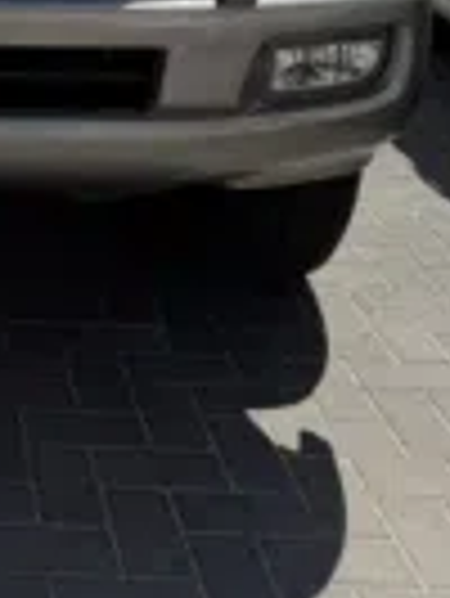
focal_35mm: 72
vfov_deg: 23.0
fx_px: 1246
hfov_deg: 18.9
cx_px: -144
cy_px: -243
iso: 80
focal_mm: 6.76
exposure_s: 1/12346
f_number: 1.78
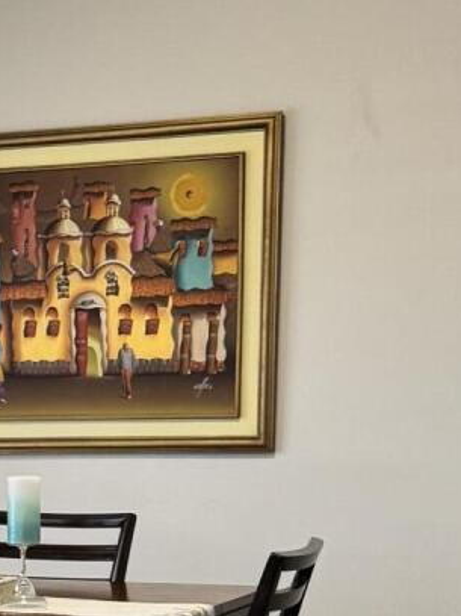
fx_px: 2096
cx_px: -200
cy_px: 737
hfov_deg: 12.1
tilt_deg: -11.8
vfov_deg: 16.0
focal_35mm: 118
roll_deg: +0.2
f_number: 1.78
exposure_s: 1/60
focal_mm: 6.76
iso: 200
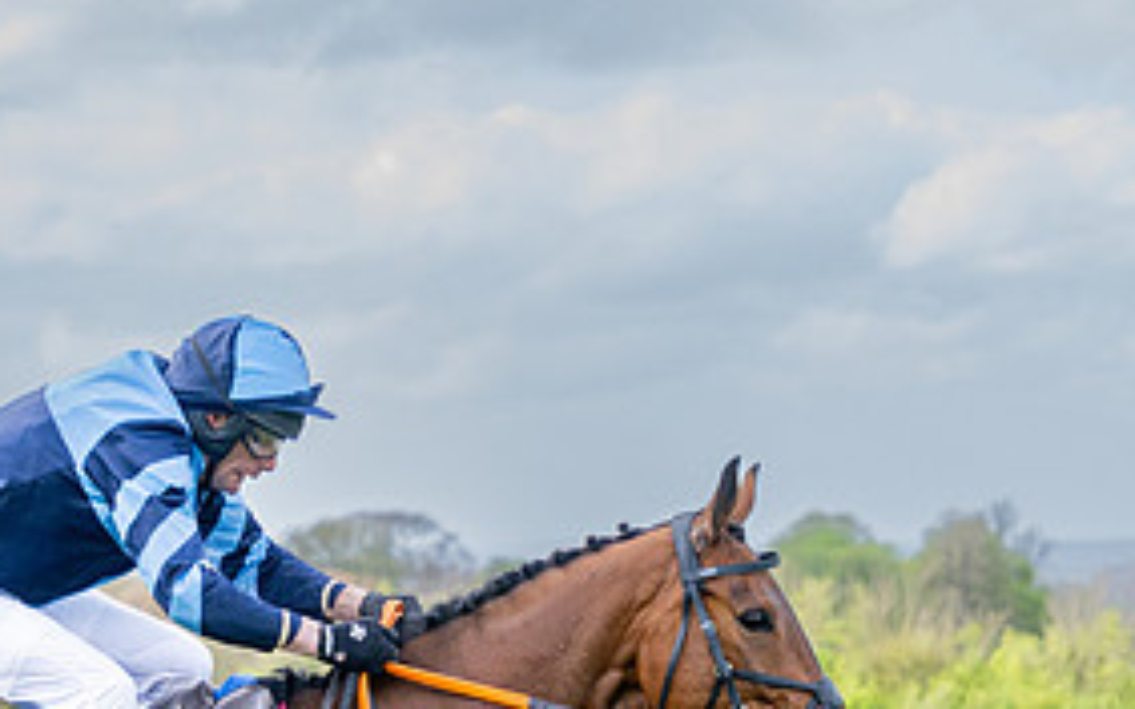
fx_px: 6493
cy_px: 729
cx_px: 82
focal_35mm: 210
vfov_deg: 6.2
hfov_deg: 9.9
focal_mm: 70
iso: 400
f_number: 3.5
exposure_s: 1/1250
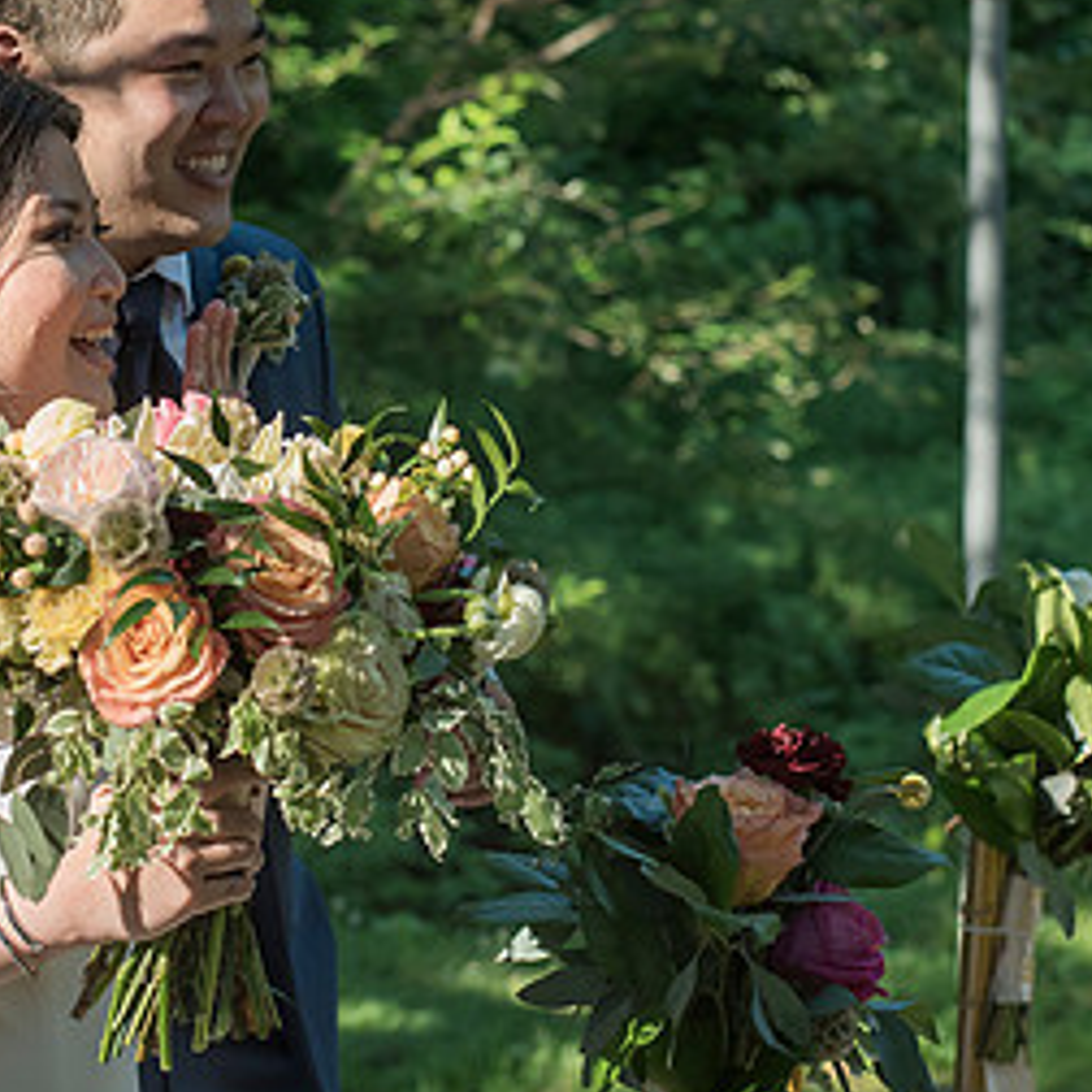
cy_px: 323
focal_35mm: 98
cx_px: 442
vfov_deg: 17.7
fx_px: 3498
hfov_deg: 17.7
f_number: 4
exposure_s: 1/2500
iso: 1000
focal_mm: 50
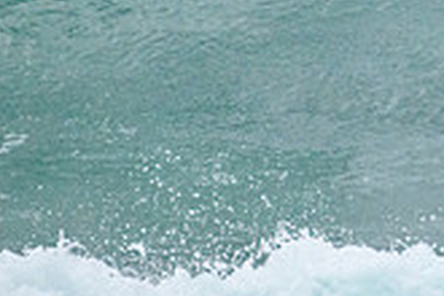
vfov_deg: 0.5
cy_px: -125
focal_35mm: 2877
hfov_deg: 0.7
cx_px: 689
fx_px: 35480
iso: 2500
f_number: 11
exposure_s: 1/2000
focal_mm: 800
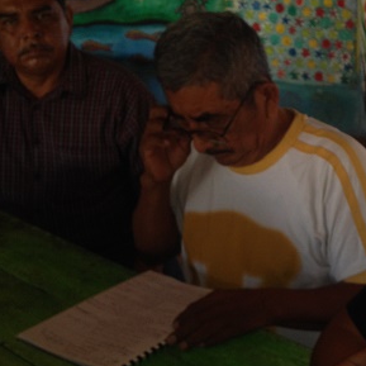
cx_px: 334
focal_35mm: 75
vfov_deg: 23.0
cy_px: 221
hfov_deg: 22.5
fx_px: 897
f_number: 2.4
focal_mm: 4.28
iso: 80
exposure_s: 1/20
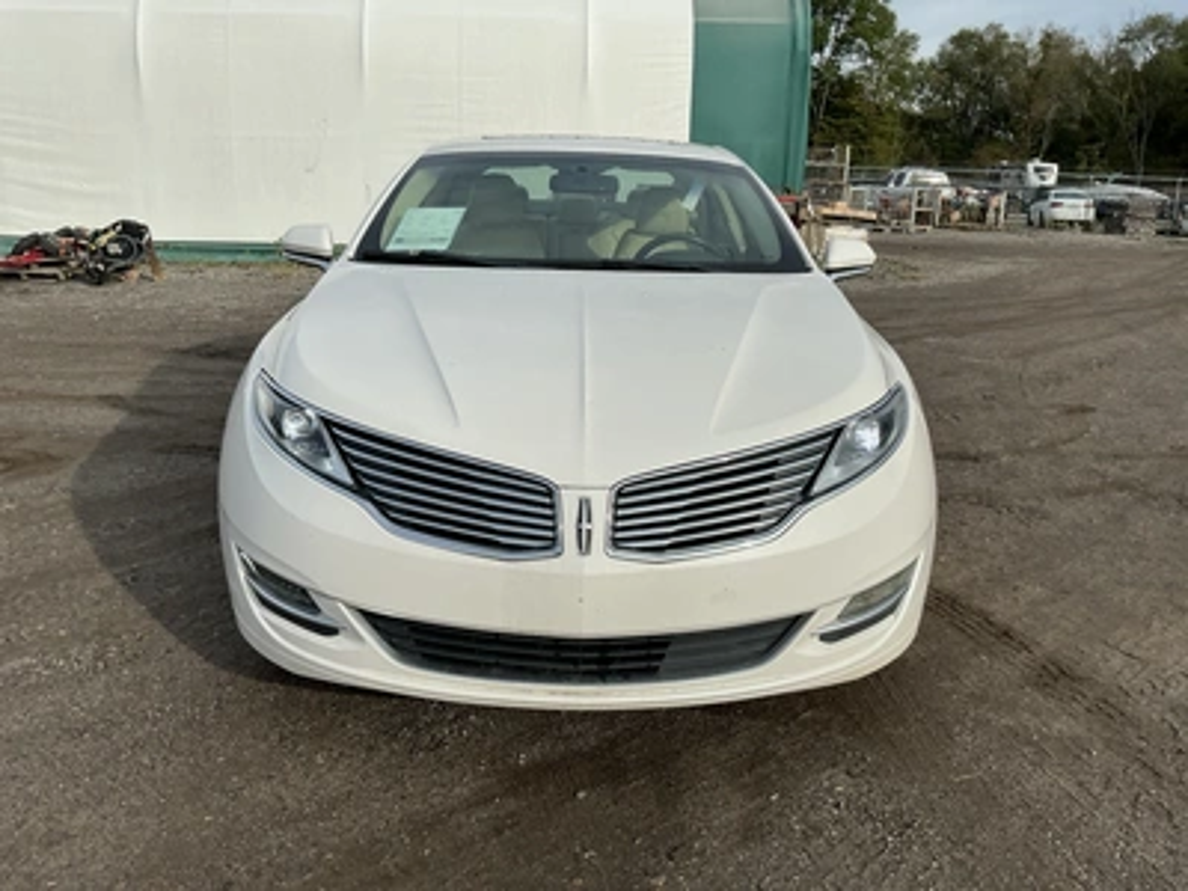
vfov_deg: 49.7
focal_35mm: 28
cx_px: 594
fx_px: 961
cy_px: 446
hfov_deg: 63.4
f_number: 1.8
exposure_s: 1/2538
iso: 25
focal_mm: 3
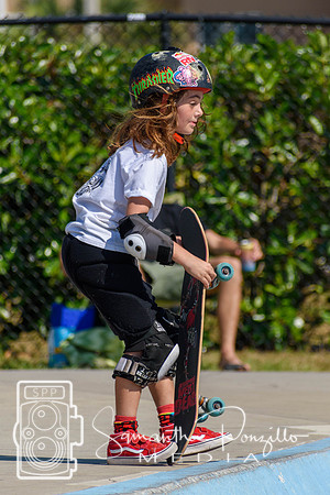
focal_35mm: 450
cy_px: 248
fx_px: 6187
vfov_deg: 4.6
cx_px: 165
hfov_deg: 3.1
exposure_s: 1/2000
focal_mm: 300
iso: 280
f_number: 6.3
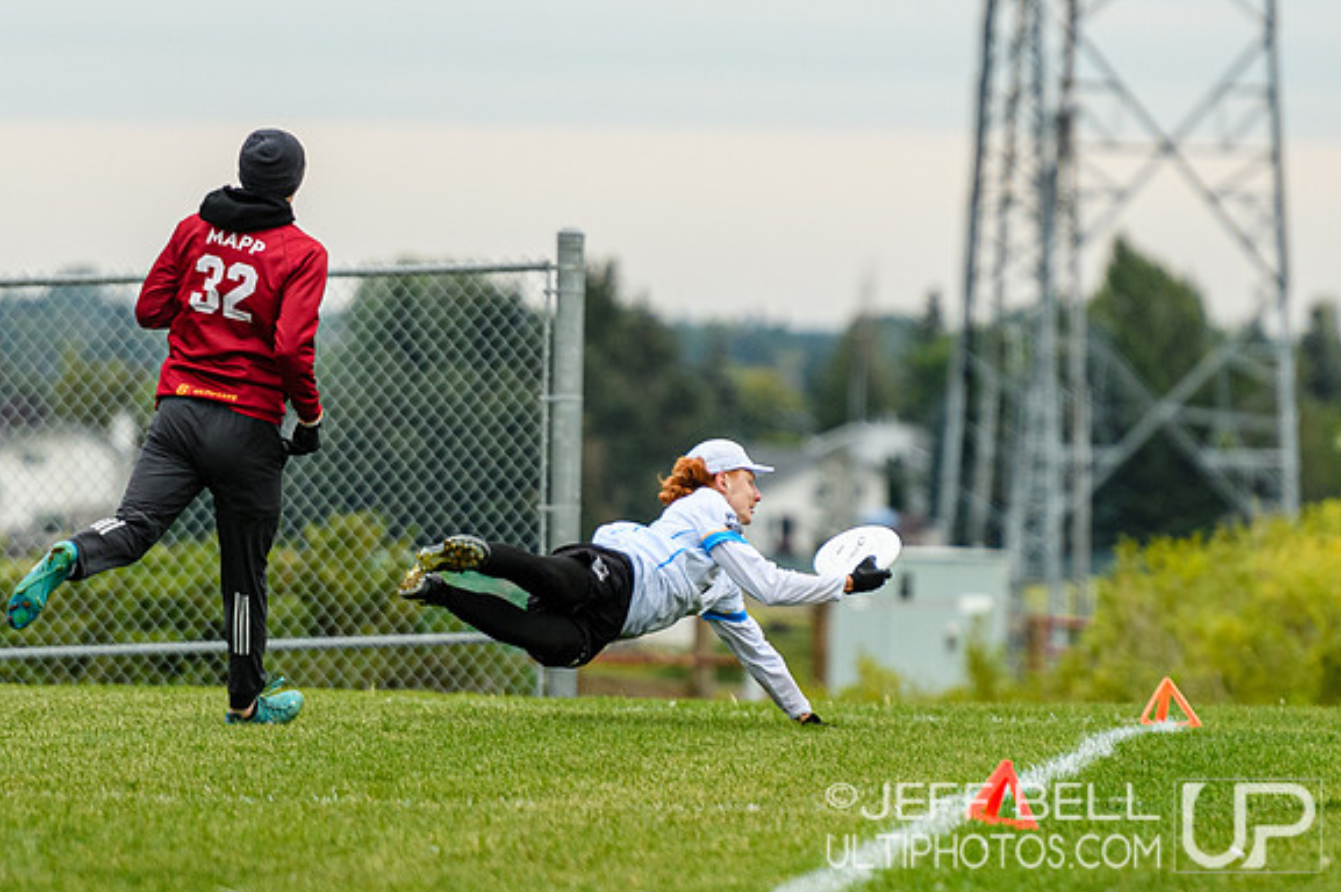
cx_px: 825
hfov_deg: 3.8
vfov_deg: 2.5
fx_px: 20475
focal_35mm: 550
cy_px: 527
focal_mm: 200
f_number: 3.2
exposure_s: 1/1000
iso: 400
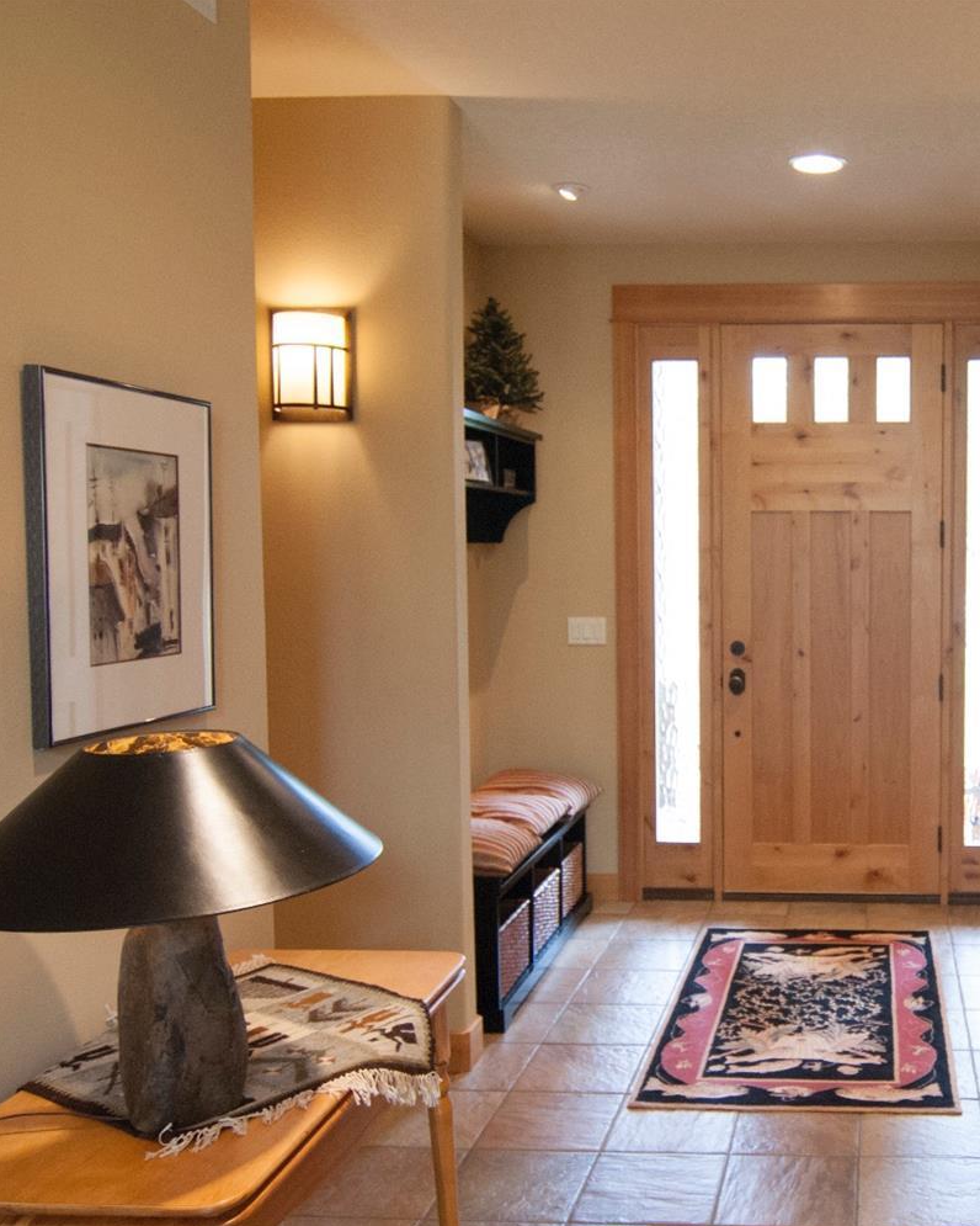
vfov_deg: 52.8
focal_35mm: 34
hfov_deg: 40.7
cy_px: 615
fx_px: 1233
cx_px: 841
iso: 400
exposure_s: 1/30
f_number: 4
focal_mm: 16
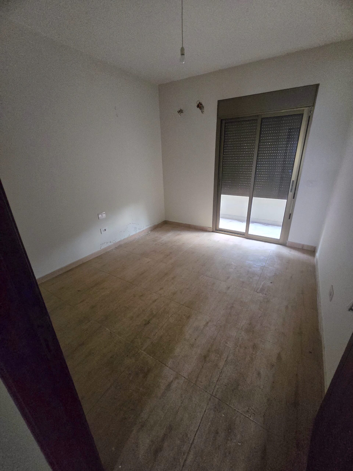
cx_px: 176
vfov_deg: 106.2
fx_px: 177
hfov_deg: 89.9
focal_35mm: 13
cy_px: 236
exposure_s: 1/50.3
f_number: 2.2
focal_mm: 2.2
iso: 1250
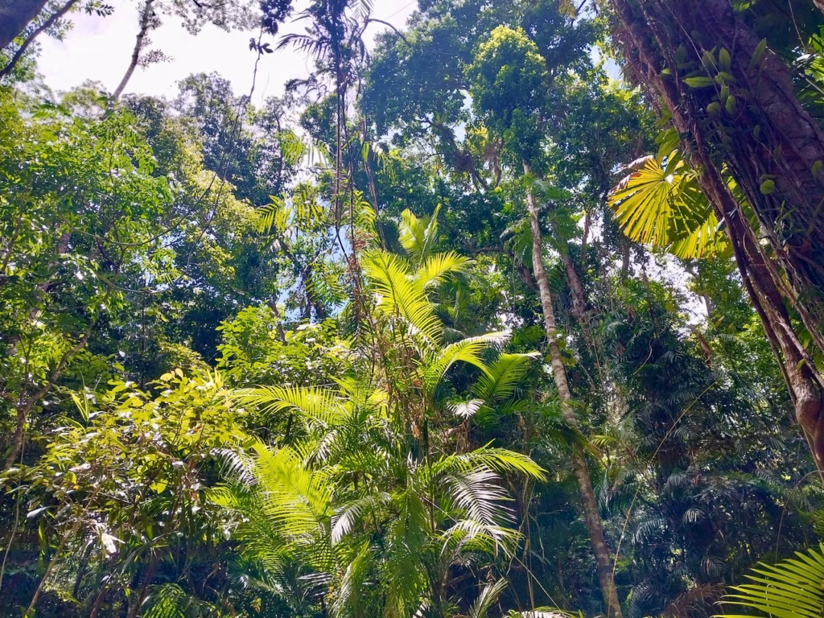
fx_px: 619
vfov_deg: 53.1
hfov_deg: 67.3
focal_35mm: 26
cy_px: 309
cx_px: 412
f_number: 1.8
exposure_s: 1/235
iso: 20
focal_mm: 4
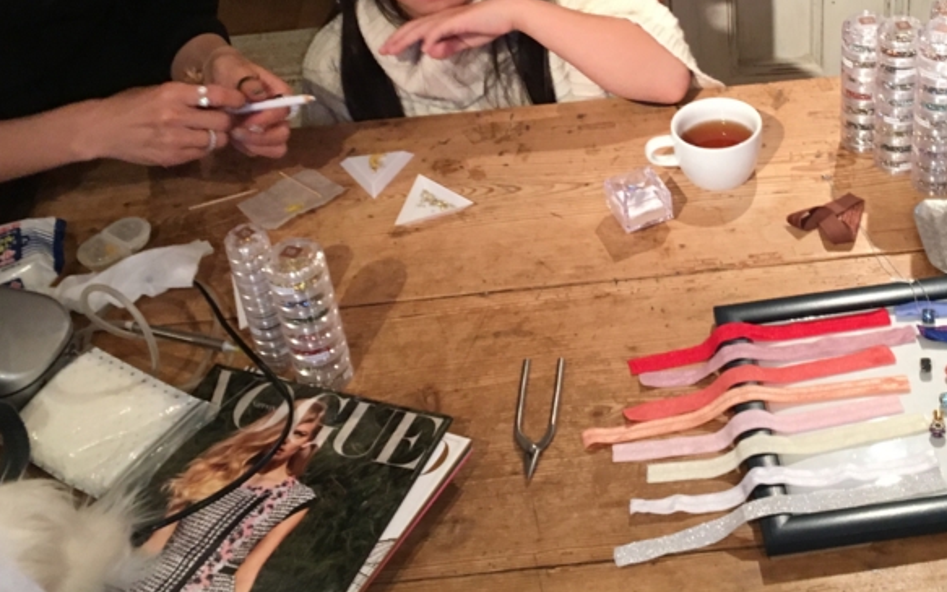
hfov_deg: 37.0
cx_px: 651
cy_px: 104
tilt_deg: -35.0
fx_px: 1393
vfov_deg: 23.5
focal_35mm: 54
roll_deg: +4.0
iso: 100
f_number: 2.2
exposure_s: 1/30
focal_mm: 4.15
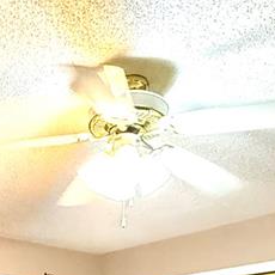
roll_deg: -0.8
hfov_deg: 30.0
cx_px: 38
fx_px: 494
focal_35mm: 55
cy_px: 421
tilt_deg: -6.5
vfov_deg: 24.0
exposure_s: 1/60
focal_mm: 2.22
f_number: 2.2
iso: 1000
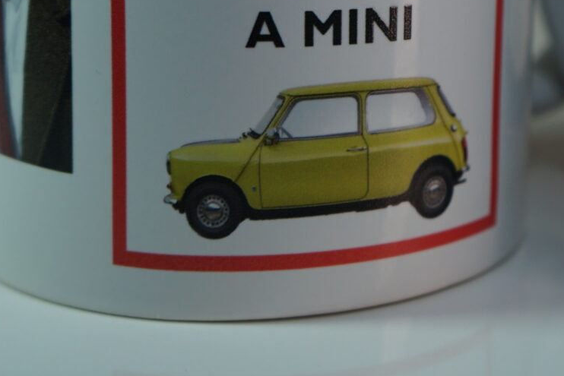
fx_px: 1677
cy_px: -68
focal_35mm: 107
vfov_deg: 12.5
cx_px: 567
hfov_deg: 18.6
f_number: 4
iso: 160
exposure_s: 1/60
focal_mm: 31
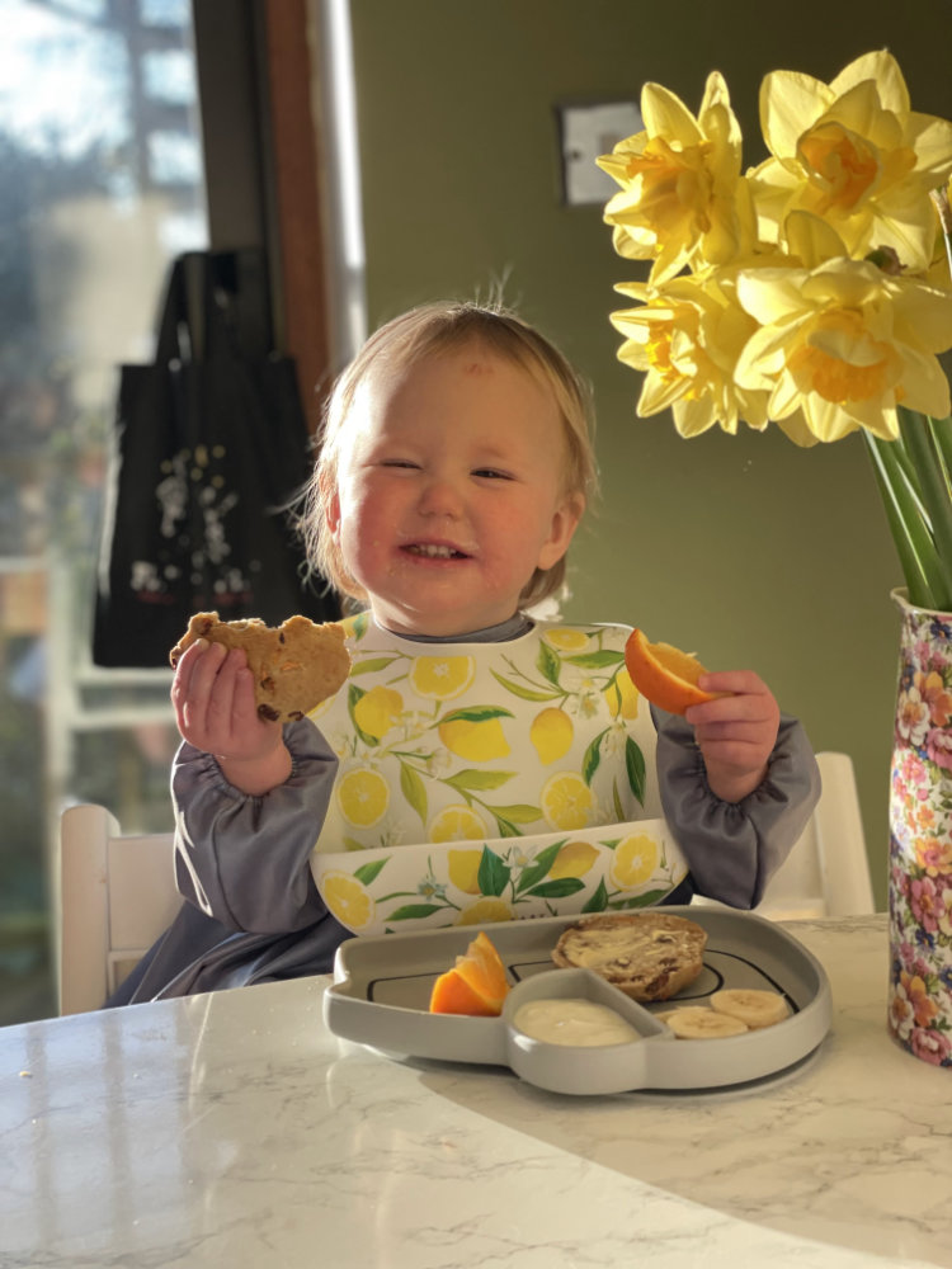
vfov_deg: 36.8
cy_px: 634
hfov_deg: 28.0
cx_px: 476
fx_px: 1907
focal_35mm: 52
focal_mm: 6
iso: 50
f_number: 2
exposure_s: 1/122
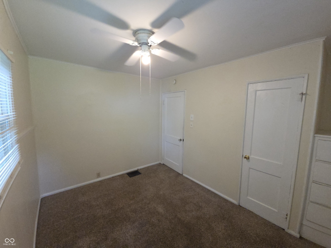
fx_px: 124
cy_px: 124
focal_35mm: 13
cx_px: 166
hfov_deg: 106.2
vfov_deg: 89.9
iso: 400
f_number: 2.2
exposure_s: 1/60
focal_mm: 2.2
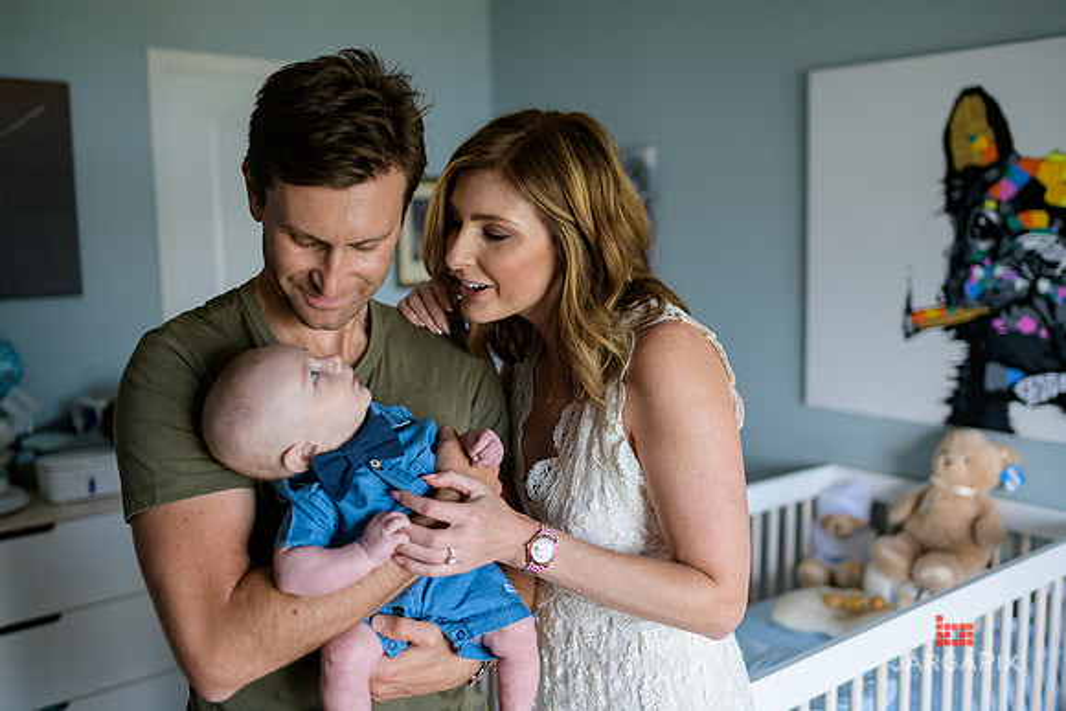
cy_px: 356
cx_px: 533
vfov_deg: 37.9
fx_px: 1037
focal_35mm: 35
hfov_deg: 54.4
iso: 400
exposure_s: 1/200
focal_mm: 35
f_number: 2
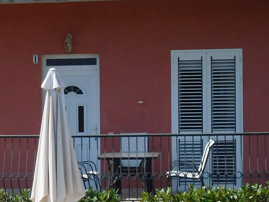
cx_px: 20
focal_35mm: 170
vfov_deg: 8.7
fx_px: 1321
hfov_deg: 11.5
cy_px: 201
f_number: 4.2
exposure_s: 1/1000
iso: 125
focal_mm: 9.8
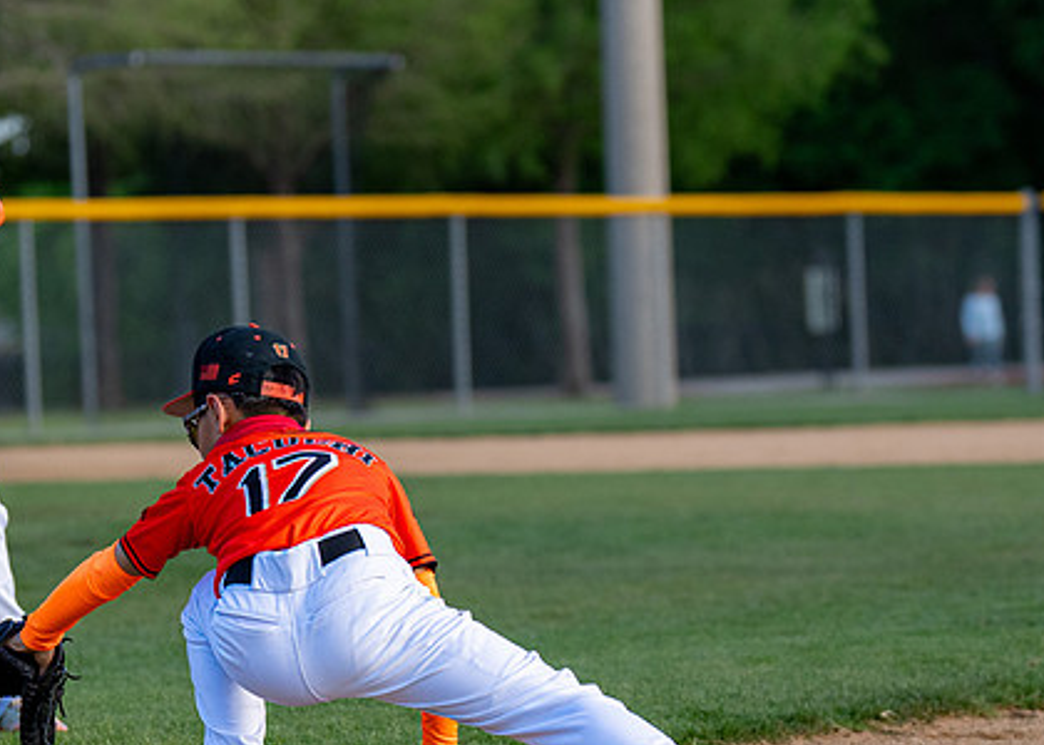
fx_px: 7294
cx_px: 386
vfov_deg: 5.9
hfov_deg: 8.2
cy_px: 494
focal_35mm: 246
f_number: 2.8
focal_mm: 93
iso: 400
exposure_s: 1/2500
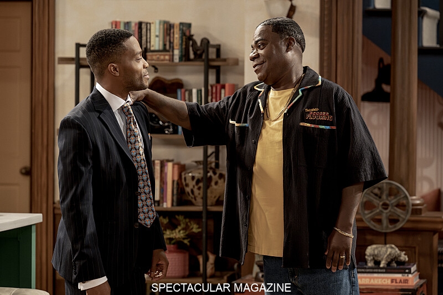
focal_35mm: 135
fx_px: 1660
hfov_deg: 15.2
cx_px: 222
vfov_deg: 10.1
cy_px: 148
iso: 4000
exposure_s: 1/125
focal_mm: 135
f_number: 4.5
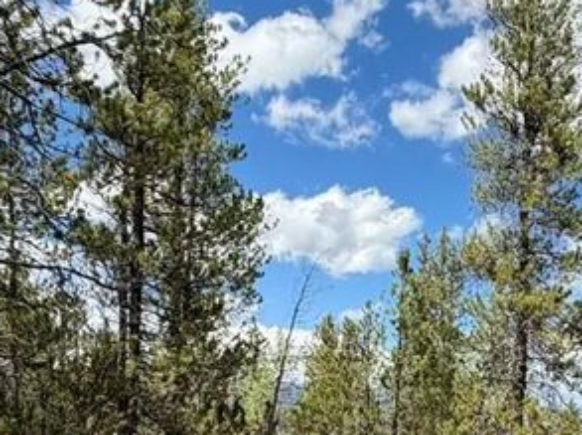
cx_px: 487
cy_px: 465
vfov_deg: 27.4
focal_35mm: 49
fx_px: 823
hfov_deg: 37.2
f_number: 2.2
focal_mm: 2.22
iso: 32
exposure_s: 1/770
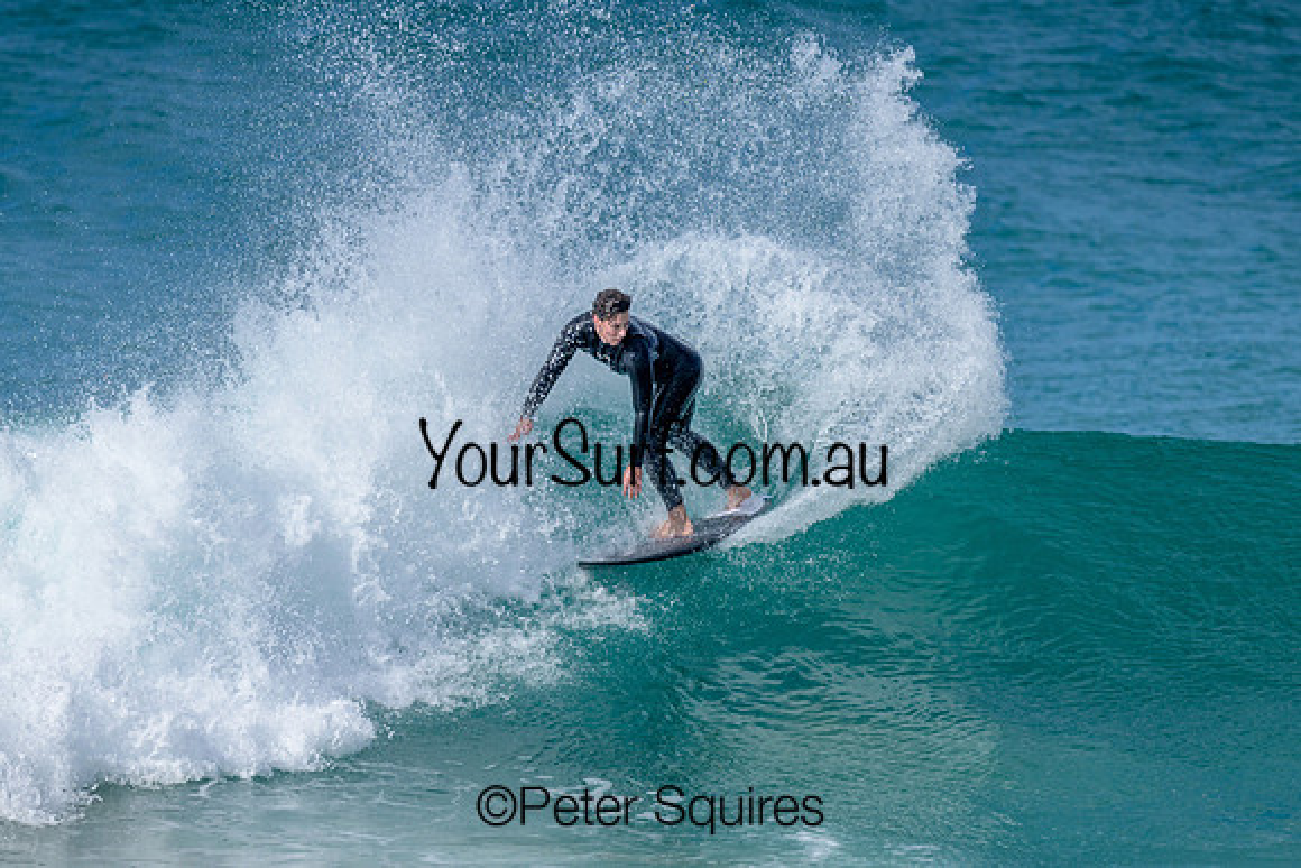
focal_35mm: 1020
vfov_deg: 1.3
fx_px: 36864
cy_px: 538
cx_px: 677
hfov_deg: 2.0
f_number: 6.3
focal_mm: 800
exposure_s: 1/2000
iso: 250
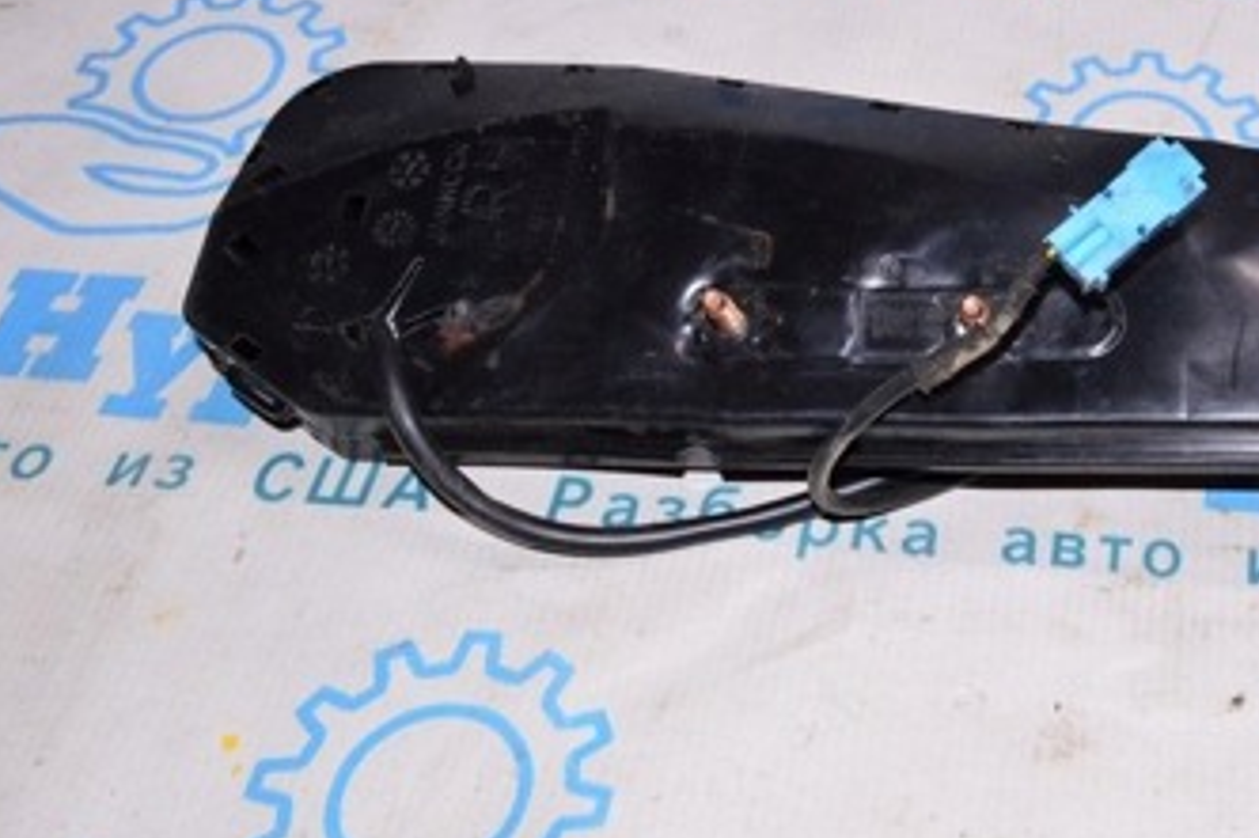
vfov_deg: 25.6
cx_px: 1081
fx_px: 1818
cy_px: 207
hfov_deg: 36.3
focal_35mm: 52
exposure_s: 1/200
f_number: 8
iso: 1600
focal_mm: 18
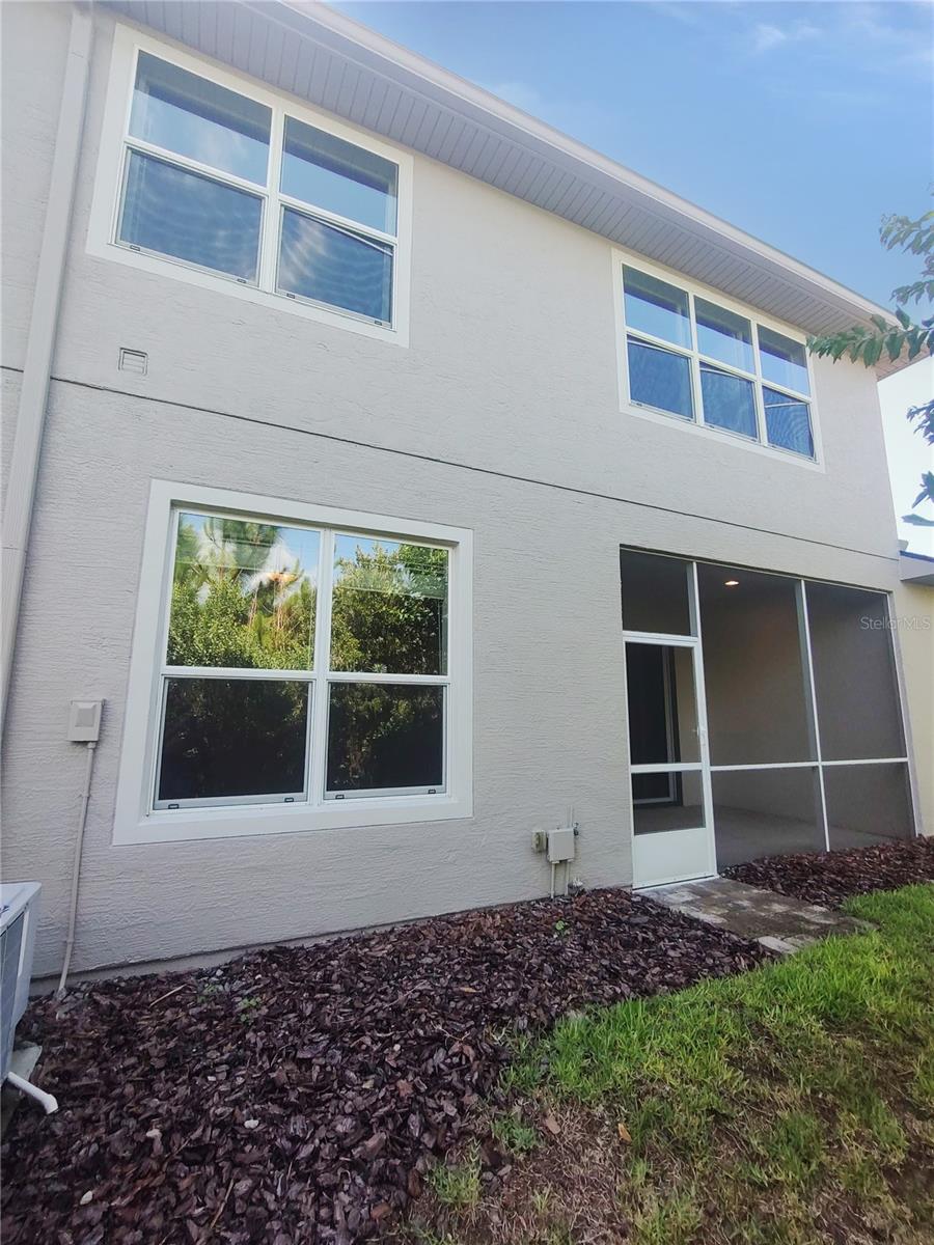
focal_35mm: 16
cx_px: 467
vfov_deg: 94.5
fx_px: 576
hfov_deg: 78.1
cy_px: 622
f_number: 2.2
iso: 100
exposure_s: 1/234
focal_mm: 1.66
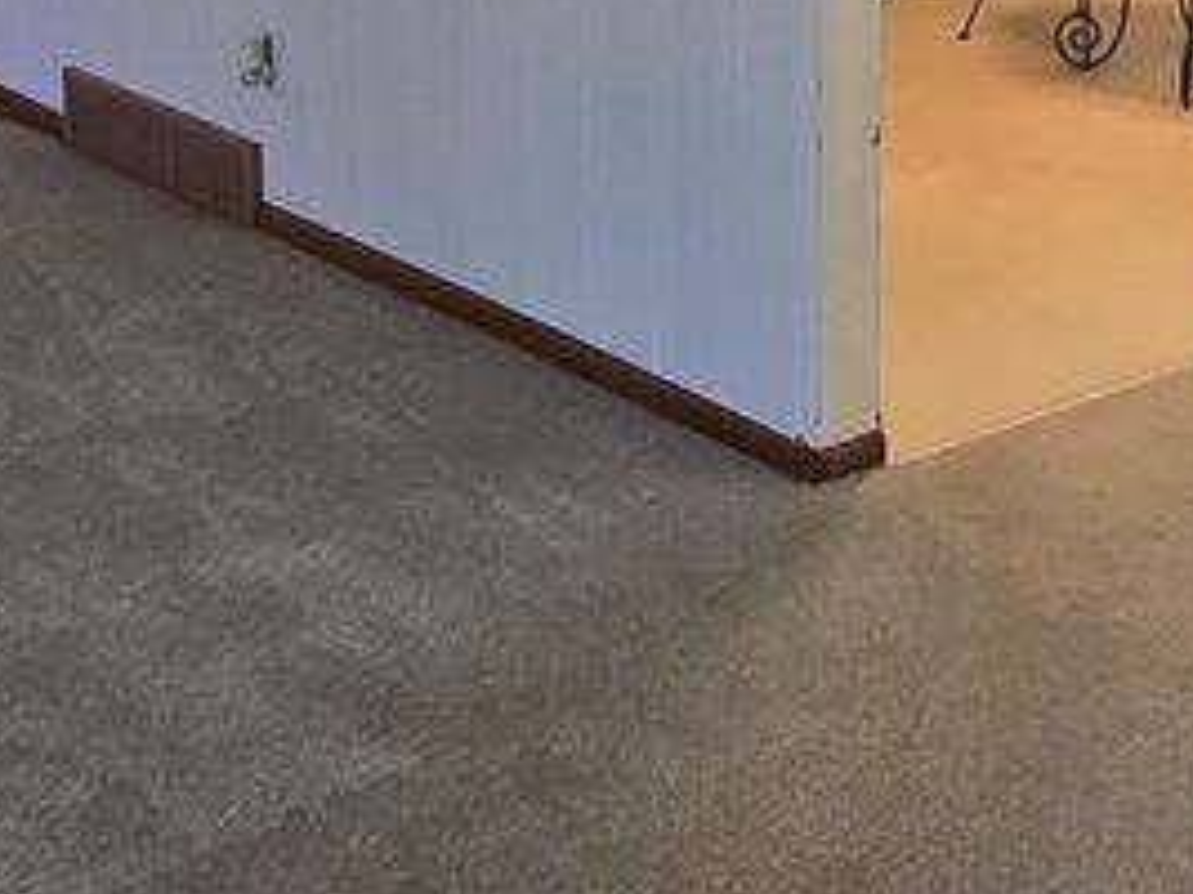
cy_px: -159
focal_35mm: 73
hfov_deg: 26.0
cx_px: 1032
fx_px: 2515
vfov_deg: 19.1
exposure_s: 1/60
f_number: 2.2
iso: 200
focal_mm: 2.2
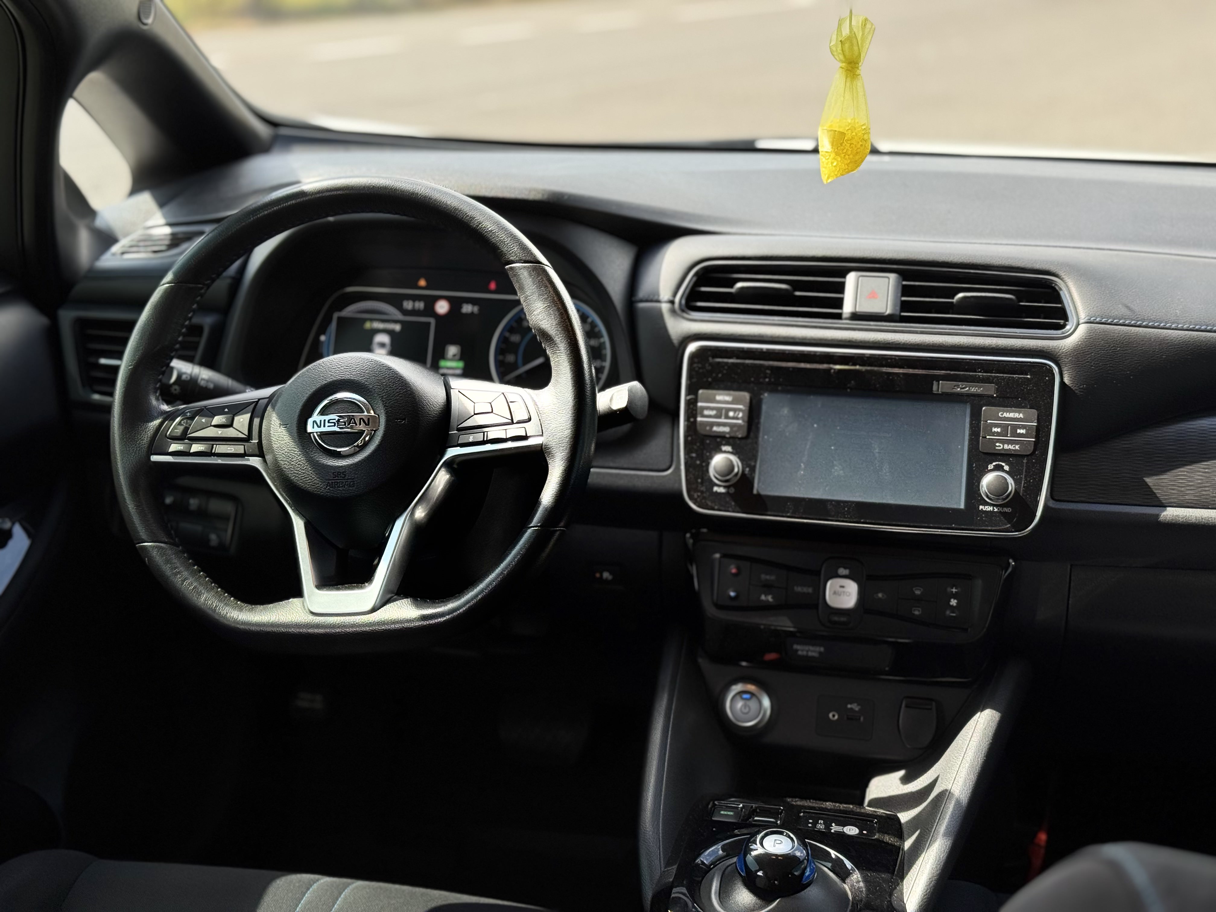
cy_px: 456
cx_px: 608
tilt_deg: -17.9
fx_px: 1686
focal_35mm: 48
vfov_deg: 30.3
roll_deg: +0.5
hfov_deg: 39.7
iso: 64
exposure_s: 1/531
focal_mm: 6.76
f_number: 1.78
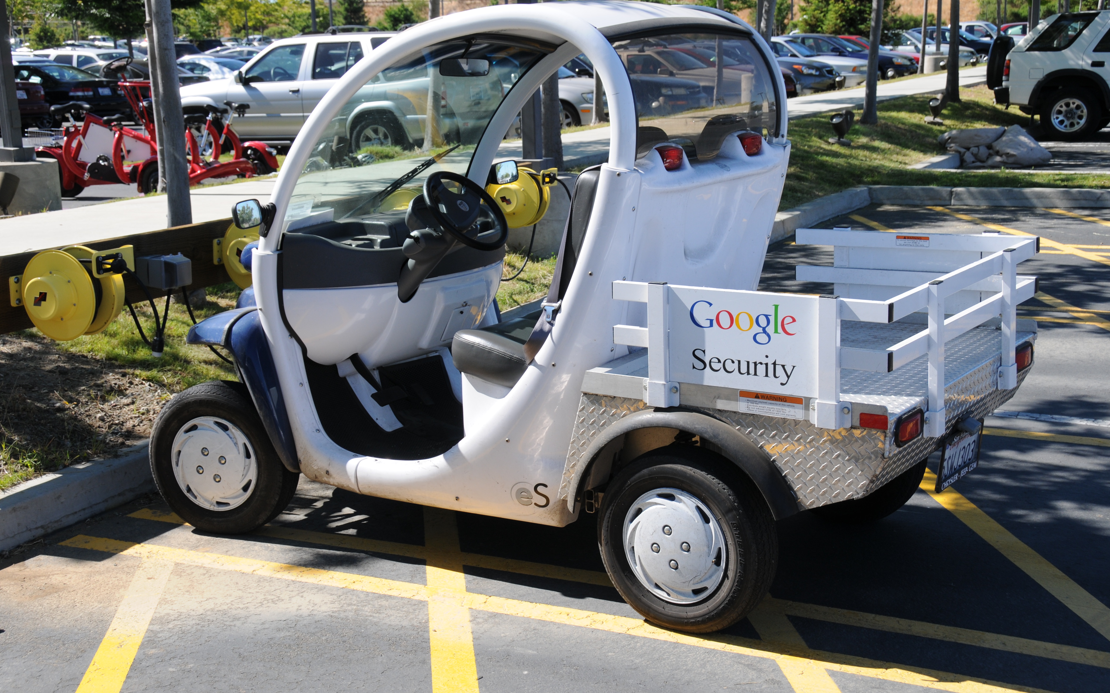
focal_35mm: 50
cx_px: 562
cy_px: 325
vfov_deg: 25.8
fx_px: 1512
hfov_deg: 40.3
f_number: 9
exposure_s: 1/320
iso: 200
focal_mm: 32
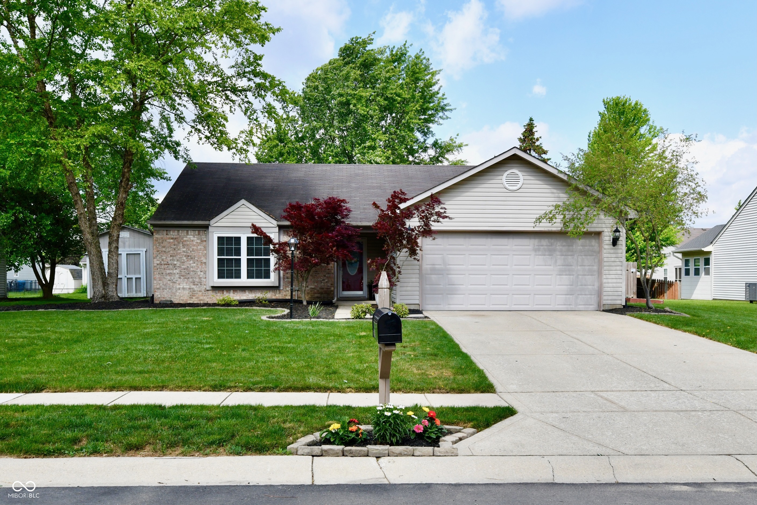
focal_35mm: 24
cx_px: 378
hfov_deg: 73.7
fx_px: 505
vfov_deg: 53.1
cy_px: 252
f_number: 11
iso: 640
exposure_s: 1/500
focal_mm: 24
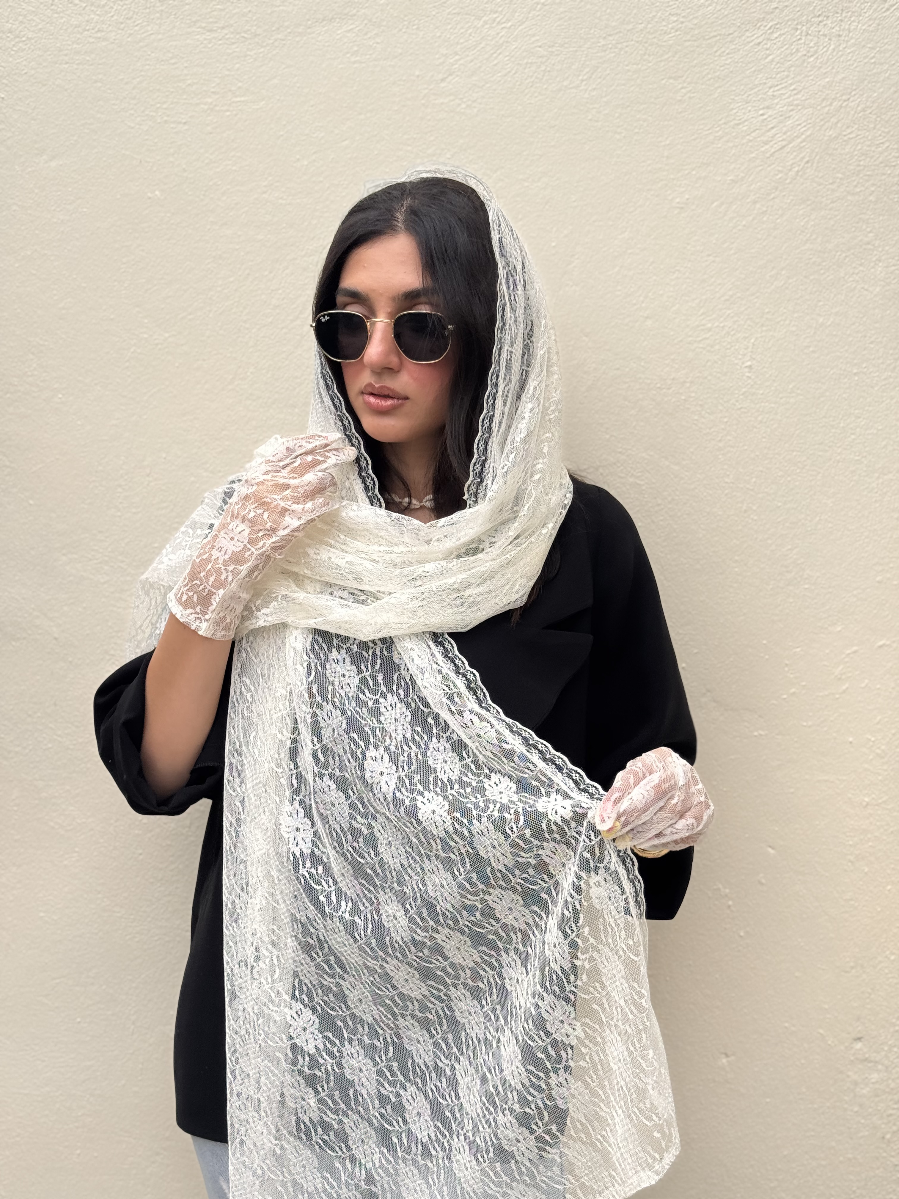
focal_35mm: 48
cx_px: 450
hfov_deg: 30.3
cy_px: 600
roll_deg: -1.6
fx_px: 1662
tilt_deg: -8.1
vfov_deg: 39.7
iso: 64
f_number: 1.78
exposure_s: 1/822
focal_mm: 6.76
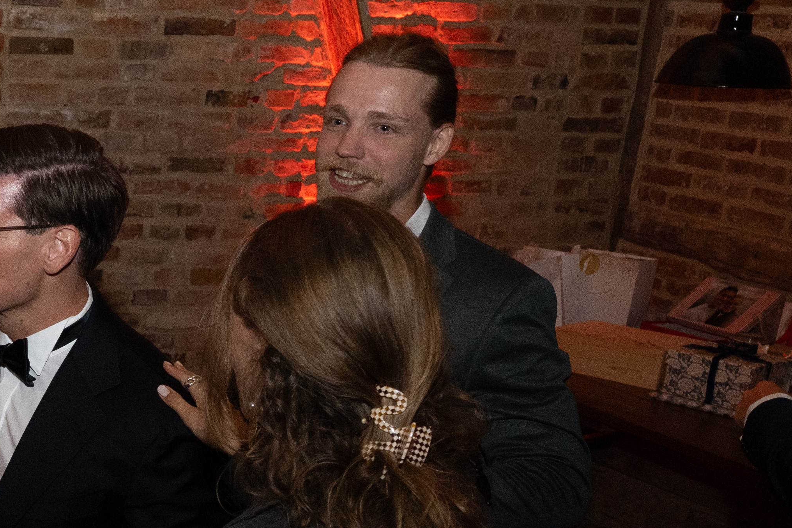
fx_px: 1430
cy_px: 507
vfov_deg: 20.4
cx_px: -180
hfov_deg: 27.0
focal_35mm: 65
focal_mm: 16
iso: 1000
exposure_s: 1/40
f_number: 6.3
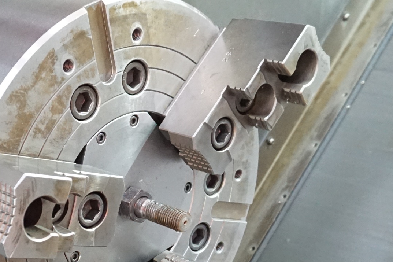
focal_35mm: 73
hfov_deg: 27.1
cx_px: 70
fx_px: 797
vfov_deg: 18.3
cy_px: 245
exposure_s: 1/50
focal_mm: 16
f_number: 3.5
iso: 3200
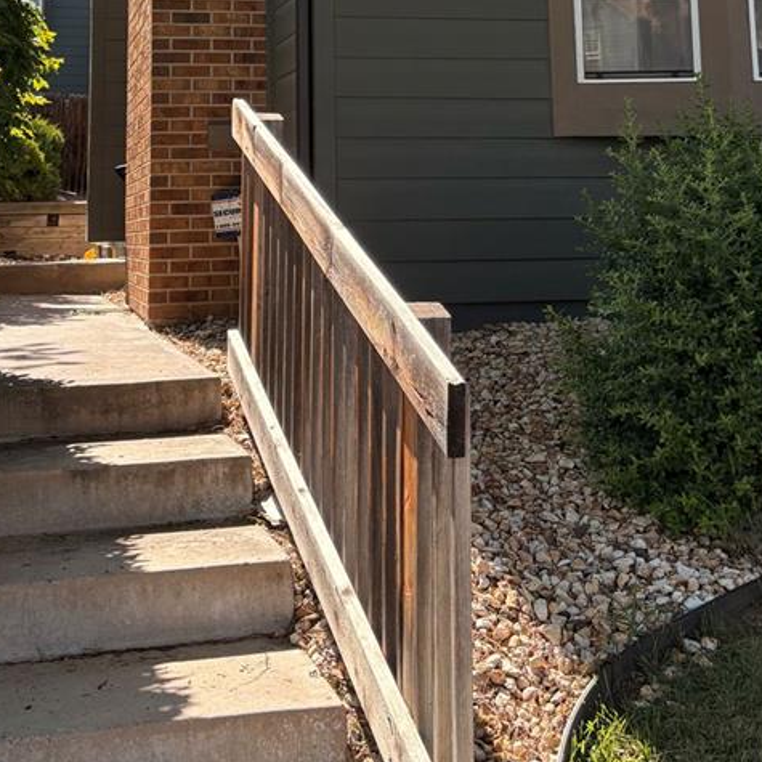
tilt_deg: +11.0
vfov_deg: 27.7
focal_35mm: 58
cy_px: -18
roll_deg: +0.5
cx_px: 371
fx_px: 1444
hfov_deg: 29.6
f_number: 1.6
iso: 64
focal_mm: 5.96
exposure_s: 1/1517
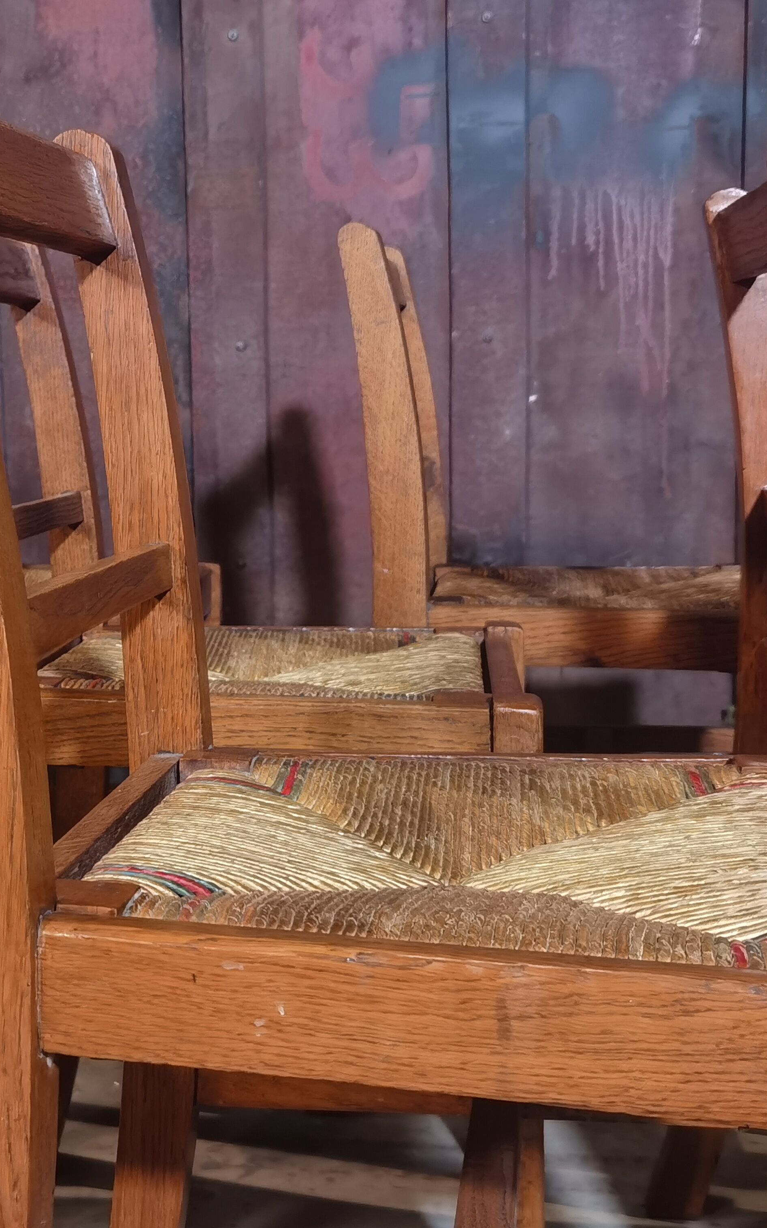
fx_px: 1773
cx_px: 104
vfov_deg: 38.2
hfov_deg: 23.9
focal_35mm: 53
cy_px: 615
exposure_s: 1/33.3
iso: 320
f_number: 1.9
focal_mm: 6.71
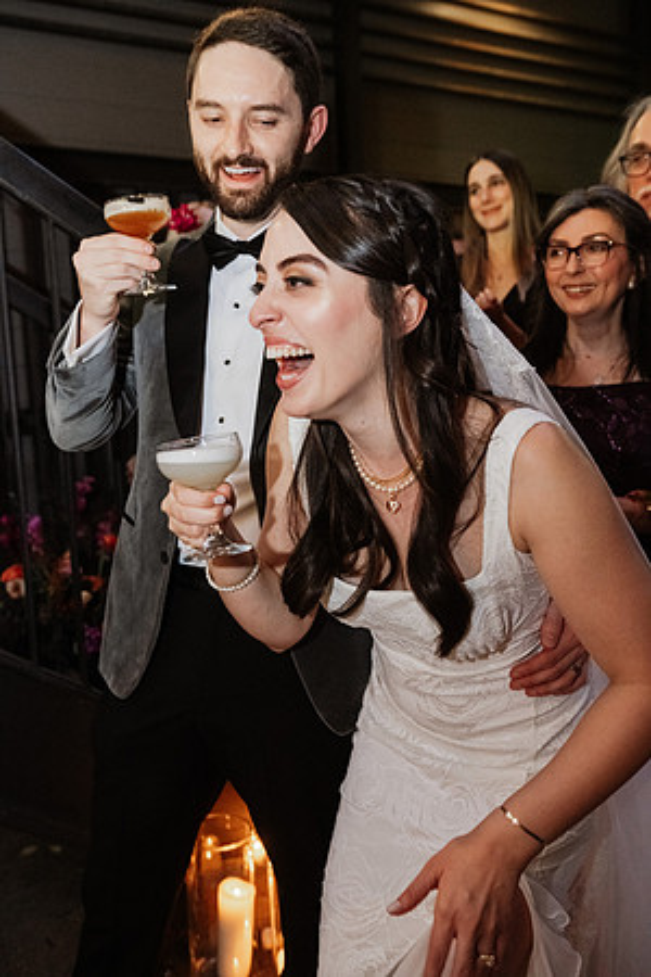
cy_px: 488
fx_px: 868
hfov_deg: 41.1
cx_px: 326
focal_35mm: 32
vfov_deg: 58.7
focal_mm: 32
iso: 4000
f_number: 3.5
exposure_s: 1/125
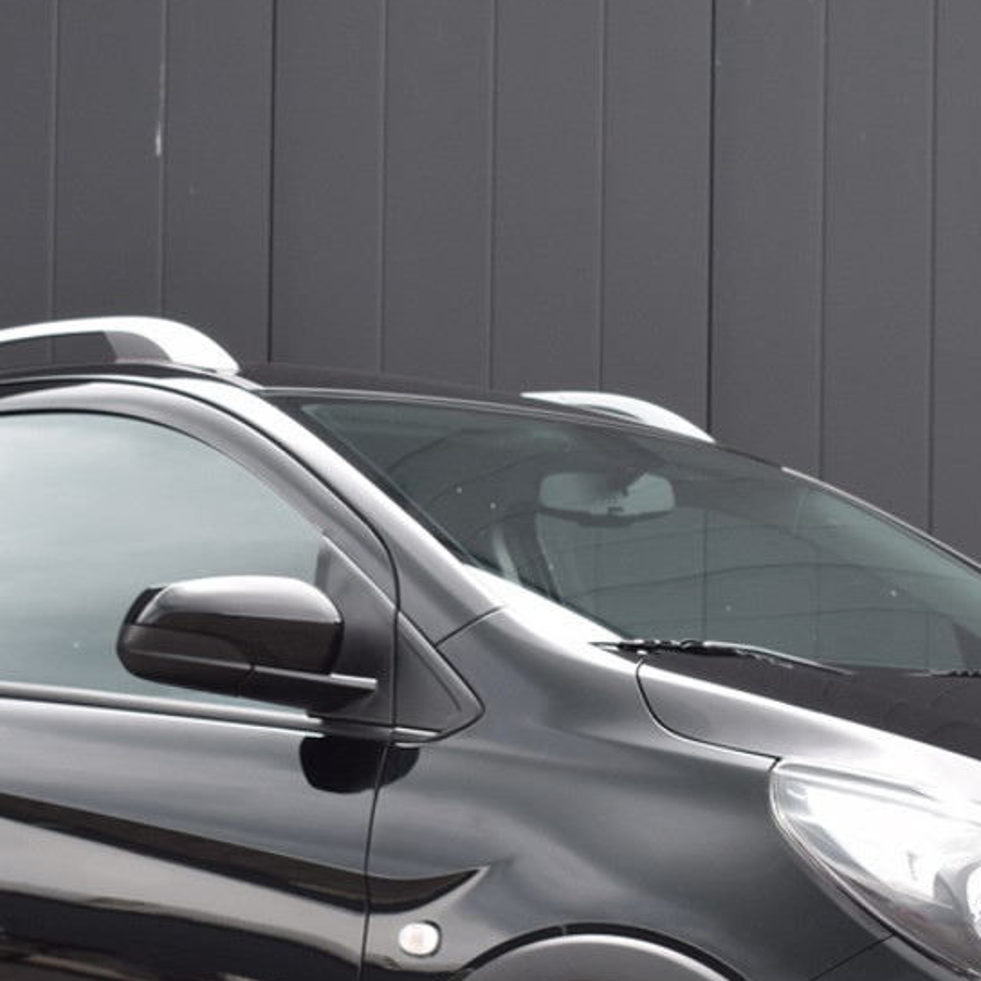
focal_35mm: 105
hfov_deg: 16.6
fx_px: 3367
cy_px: 818
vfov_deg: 16.4
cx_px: 555
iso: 400
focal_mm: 32
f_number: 5.6
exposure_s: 1/125
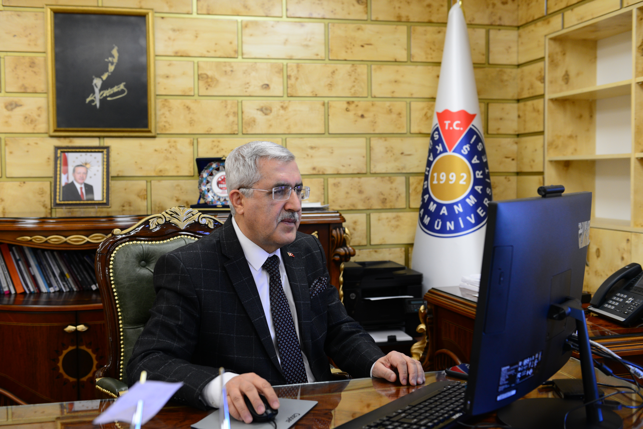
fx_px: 714
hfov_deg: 48.5
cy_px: 214
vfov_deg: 33.4
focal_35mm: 40
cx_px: 322
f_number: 4
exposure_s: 1/160
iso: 1000
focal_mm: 40
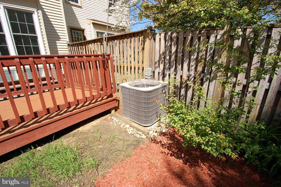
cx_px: 140
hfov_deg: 100.4
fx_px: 117
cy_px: 94
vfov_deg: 77.2
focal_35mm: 15
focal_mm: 10
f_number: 7.1
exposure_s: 1/500
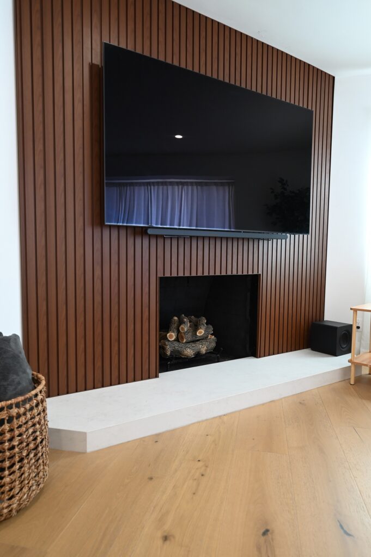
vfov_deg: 77.4
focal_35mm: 22
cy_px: 278
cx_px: 186
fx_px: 348
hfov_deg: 56.1
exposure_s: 1/100
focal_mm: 22.5
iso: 1000
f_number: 4
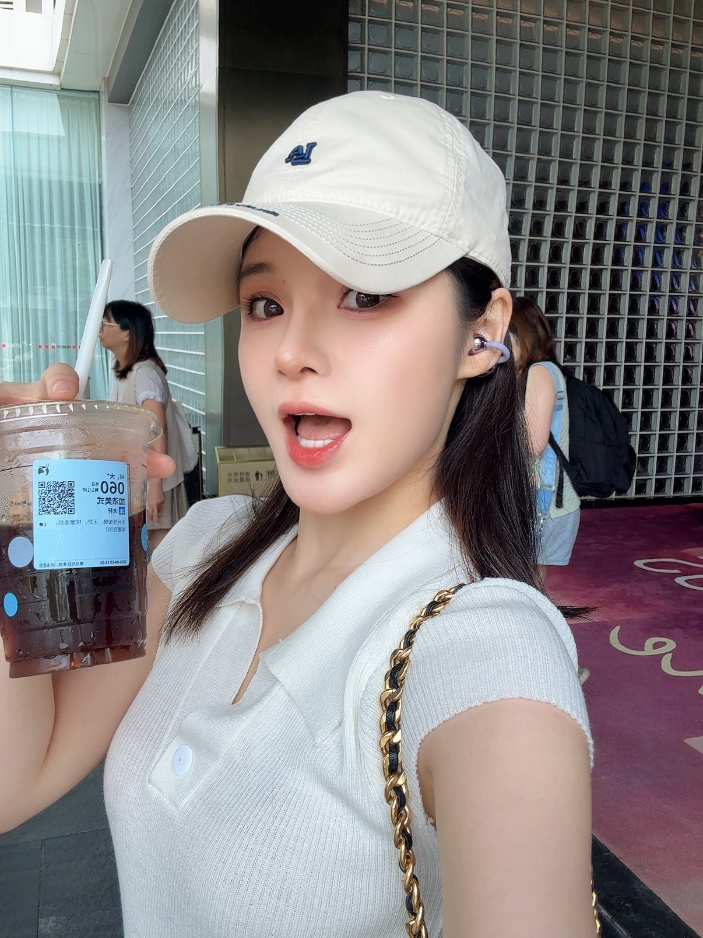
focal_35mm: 30
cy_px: 469
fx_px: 812
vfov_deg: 60.0
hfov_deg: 46.8
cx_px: 352
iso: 25
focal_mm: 2.69
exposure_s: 1/231
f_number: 1.9
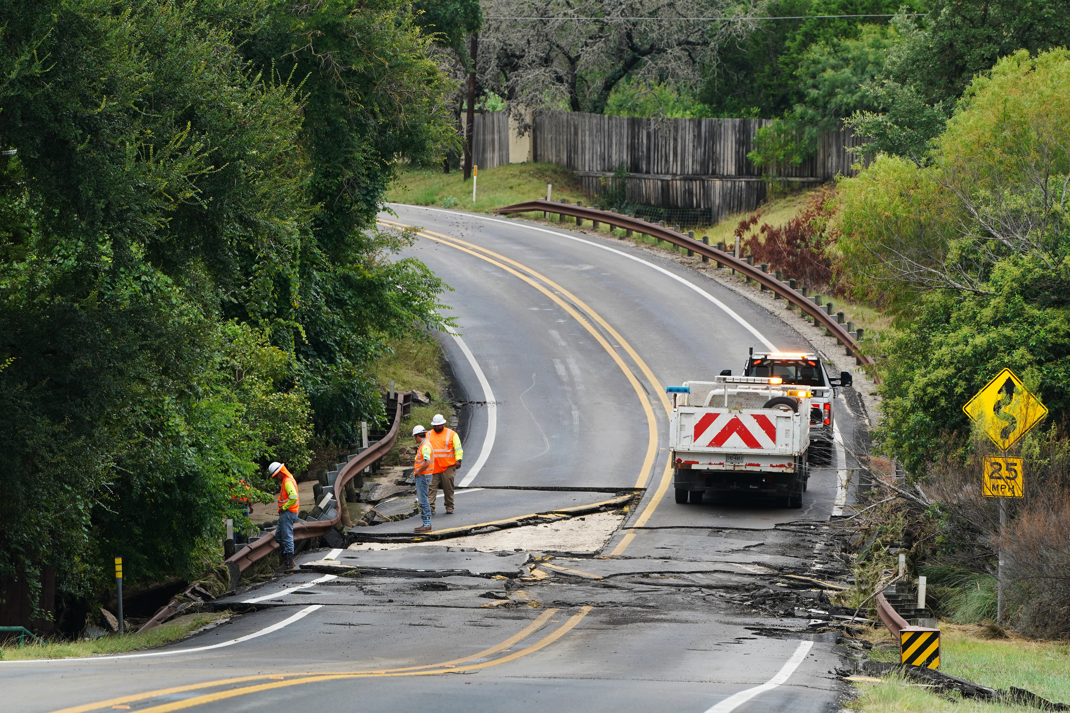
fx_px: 7787
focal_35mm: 262
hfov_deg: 7.9
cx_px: 535
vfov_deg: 5.2
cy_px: 356
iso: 800
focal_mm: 262
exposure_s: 1/250
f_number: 9
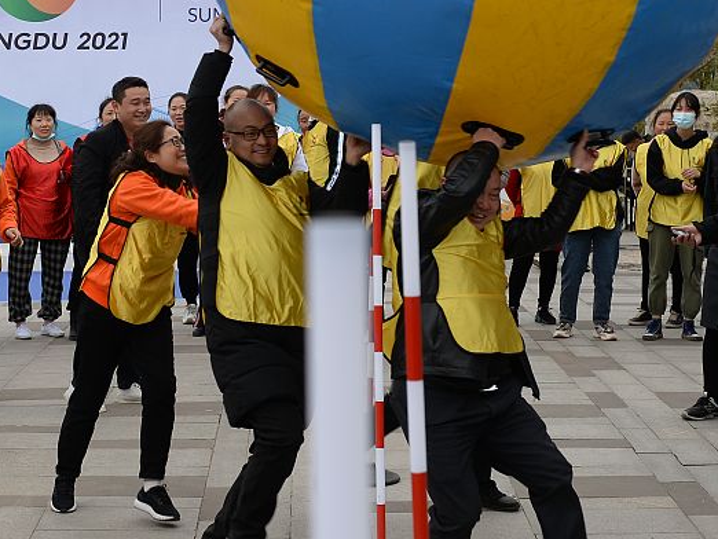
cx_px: 292
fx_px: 2200
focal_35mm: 106
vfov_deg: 13.9
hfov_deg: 18.5
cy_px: 98
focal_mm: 48
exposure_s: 1/250
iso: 125
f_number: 5
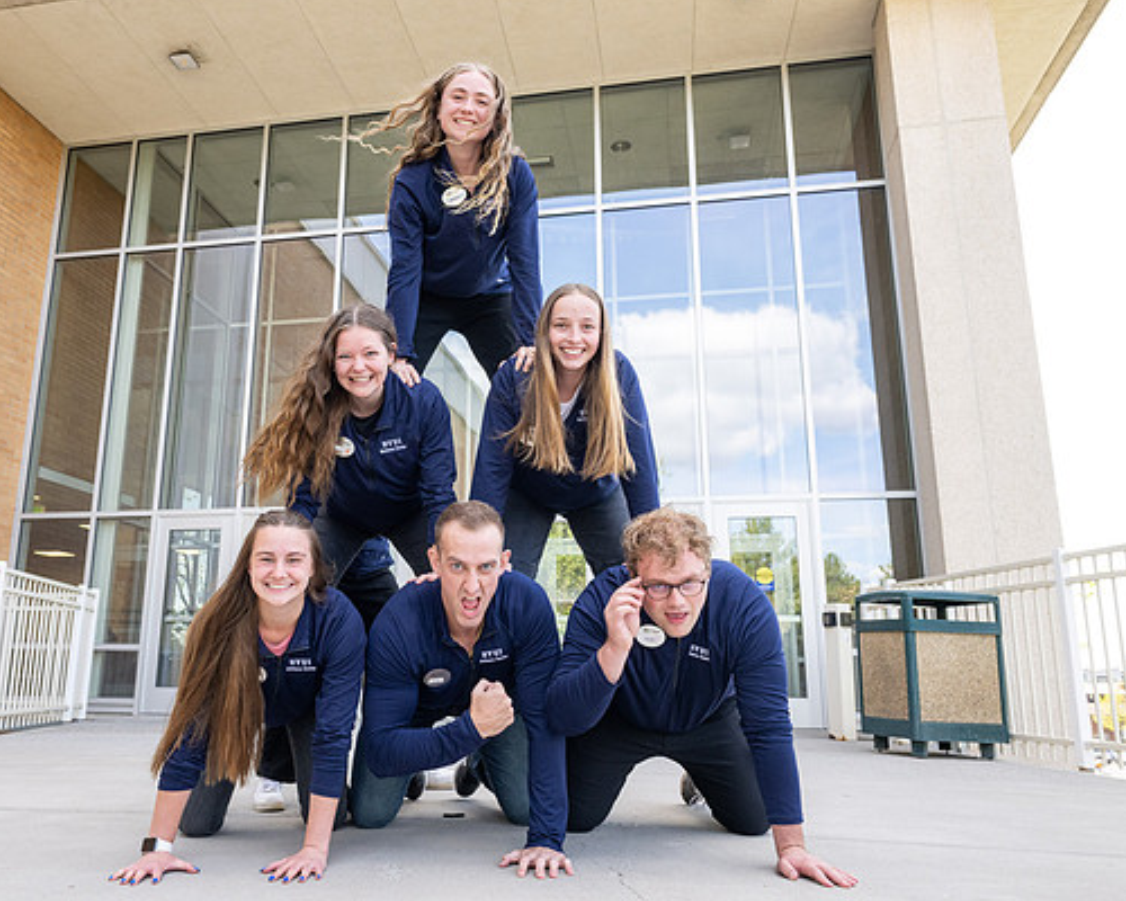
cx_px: 480
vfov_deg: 51.5
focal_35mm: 28
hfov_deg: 61.9
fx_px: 933
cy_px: 450
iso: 800
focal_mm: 24
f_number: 7.1
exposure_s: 1/250
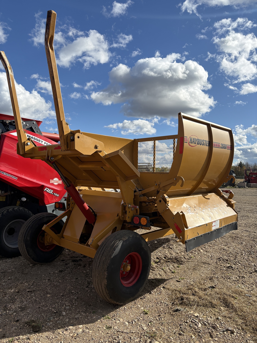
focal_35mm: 26
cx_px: 128
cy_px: 172
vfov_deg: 67.3
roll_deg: -1.8
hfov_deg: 53.1
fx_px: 257
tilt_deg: +3.5
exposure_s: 1/4329
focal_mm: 5.96
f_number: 1.6
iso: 50
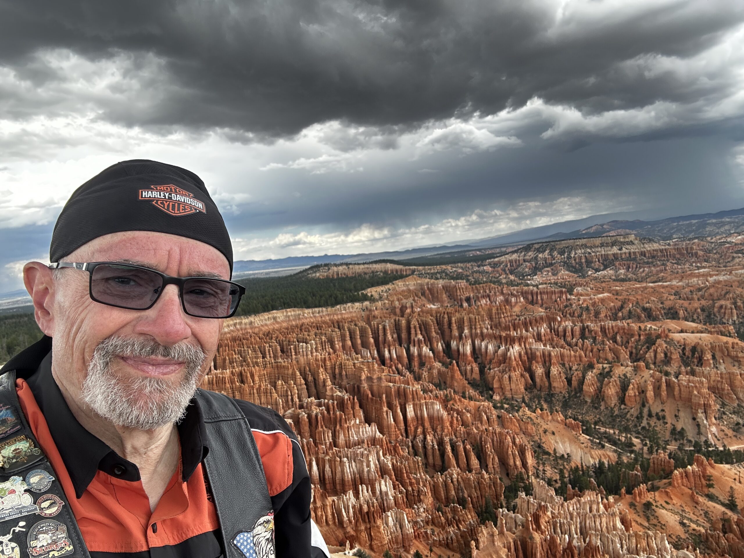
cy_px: 279
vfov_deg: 58.9
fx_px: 494
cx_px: 372
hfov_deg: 73.9
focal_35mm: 23
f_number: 1.9
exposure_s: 1/226
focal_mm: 2.69
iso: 25
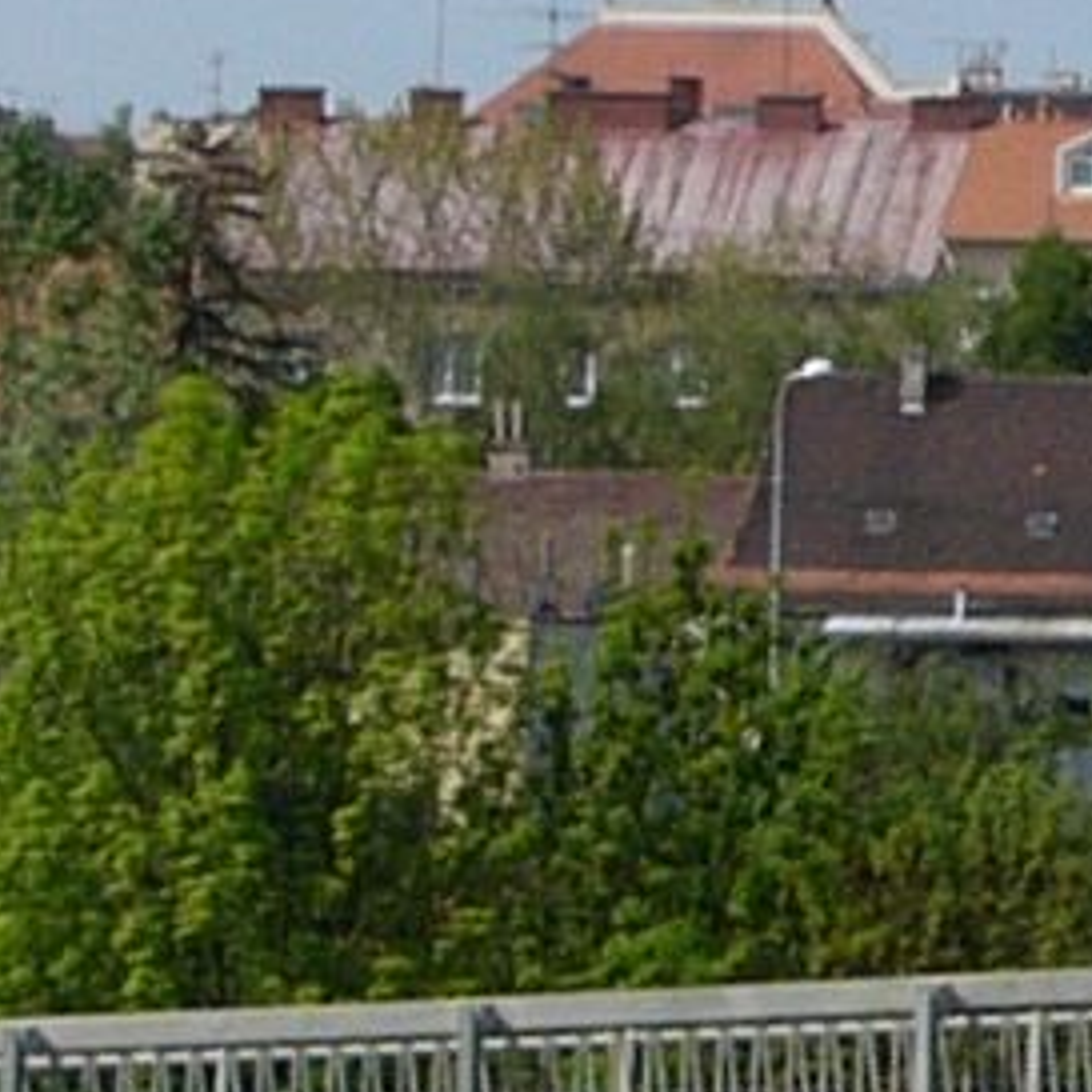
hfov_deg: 4.8
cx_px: 2016
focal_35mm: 363
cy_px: 444
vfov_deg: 4.8
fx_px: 12956
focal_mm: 9.2
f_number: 5.6
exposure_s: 1/400
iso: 50
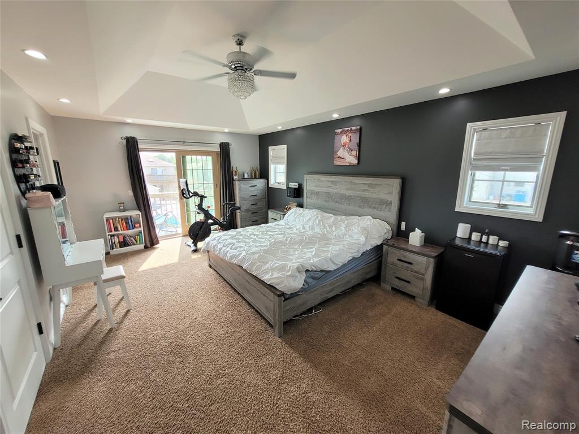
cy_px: 217
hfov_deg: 106.2
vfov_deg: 89.9
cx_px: 290
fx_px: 217
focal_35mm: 13
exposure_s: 1/60
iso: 64
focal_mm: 1.74
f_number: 2.2
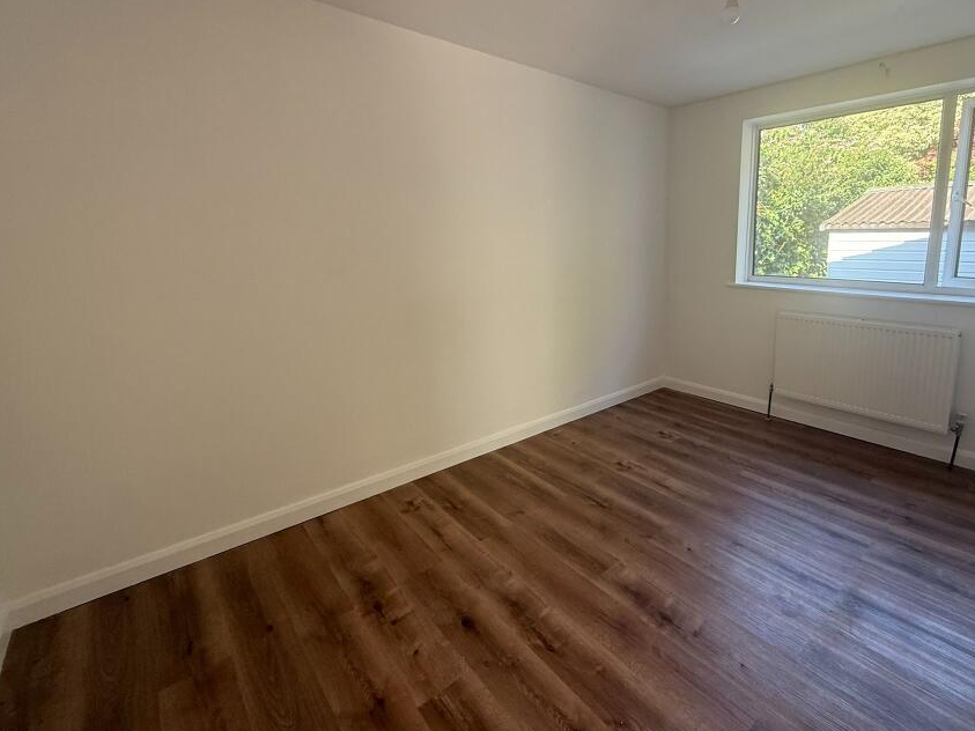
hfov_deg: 89.9
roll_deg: +0.0
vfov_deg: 74.3
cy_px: 311
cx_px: 582
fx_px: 479
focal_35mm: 17
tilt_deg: -9.2
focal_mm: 2.22
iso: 100
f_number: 2.2
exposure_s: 1/99
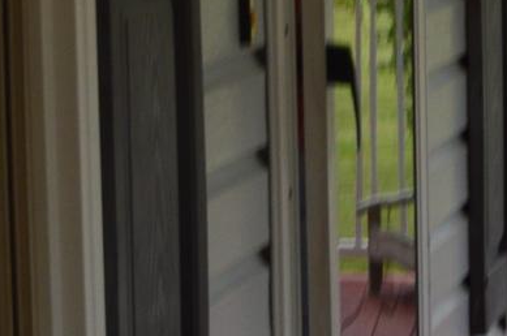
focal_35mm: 237
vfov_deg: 5.8
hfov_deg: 8.1
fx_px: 3332
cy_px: 337
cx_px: 1138
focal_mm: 30
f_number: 10
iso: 400
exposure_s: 1/200
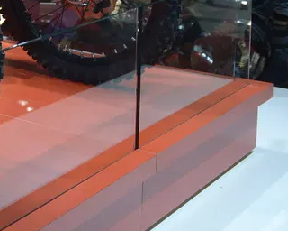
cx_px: -190
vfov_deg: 14.2
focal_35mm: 102
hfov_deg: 16.5
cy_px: -112
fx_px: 869
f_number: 5
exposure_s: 1/200
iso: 800
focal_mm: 29
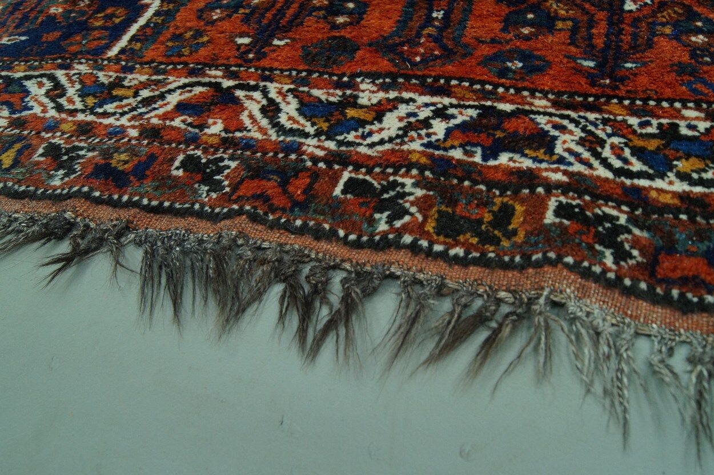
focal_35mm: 36
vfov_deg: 36.8
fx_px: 714
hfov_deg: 53.2
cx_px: 357
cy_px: 238
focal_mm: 24
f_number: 8
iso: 800
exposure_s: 1/20
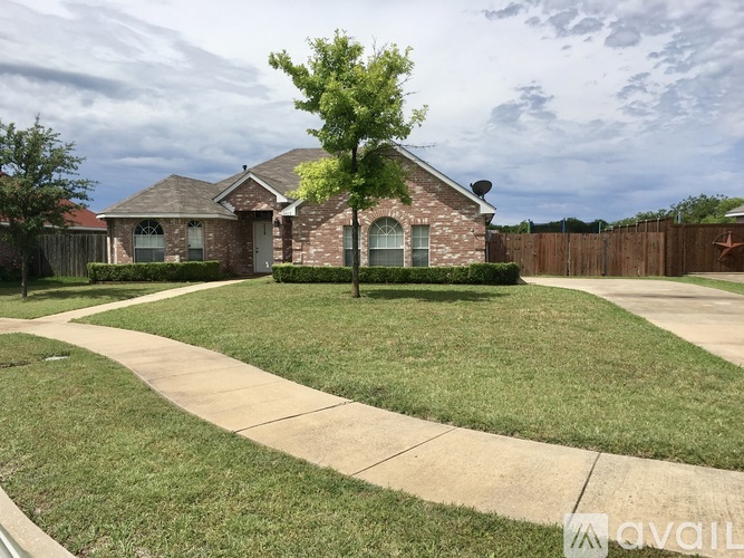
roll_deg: -0.7
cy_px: 279
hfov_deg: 61.7
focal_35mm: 29
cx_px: 372
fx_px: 623
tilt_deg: -2.6
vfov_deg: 48.2
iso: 25
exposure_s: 1/2747
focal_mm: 4.15
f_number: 2.2
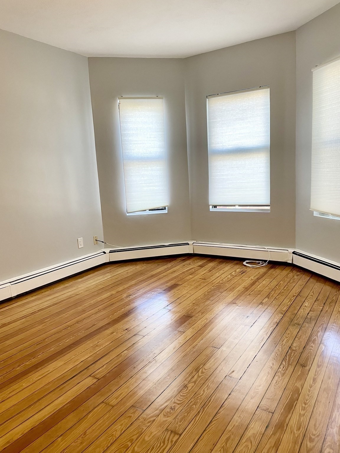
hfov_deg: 53.1
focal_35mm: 26
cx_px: 170
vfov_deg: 67.3
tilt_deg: -8.6
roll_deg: +3.5
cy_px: 226
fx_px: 340
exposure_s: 1/60
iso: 80
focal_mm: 4.2
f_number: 1.6
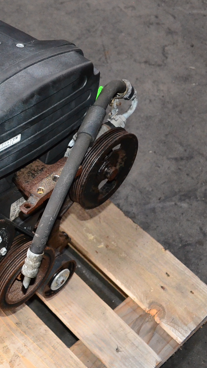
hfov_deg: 18.3
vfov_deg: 35.4
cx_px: -94
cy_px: 164
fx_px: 576
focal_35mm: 59
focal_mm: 18
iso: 2500
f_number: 3.5
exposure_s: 1/250
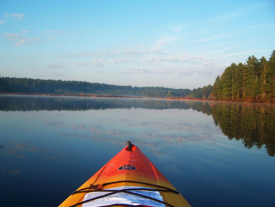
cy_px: 104
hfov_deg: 49.0
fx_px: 302
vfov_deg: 37.7
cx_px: 138
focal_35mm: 38
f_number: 2.8
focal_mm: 6.3
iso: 80
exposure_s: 1/640
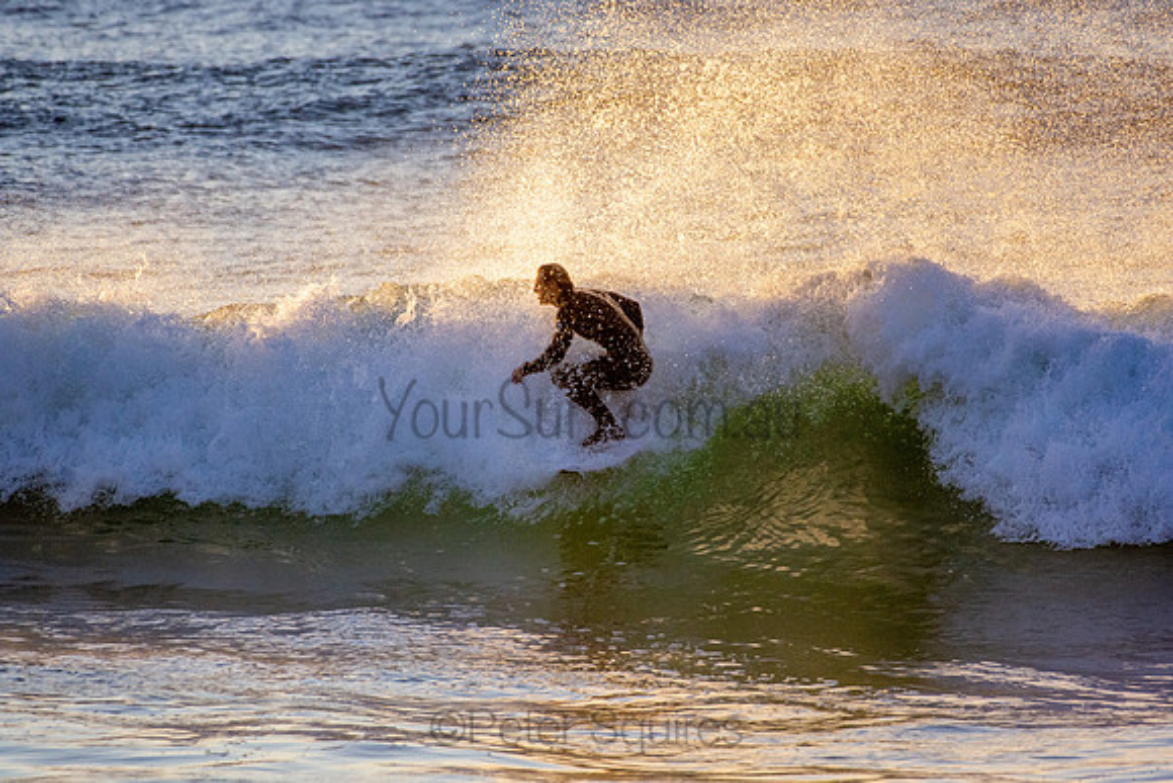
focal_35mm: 750
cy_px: 392
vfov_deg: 1.8
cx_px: 586
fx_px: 24442
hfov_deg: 2.7
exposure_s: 1/2000
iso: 720
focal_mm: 500
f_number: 5.6
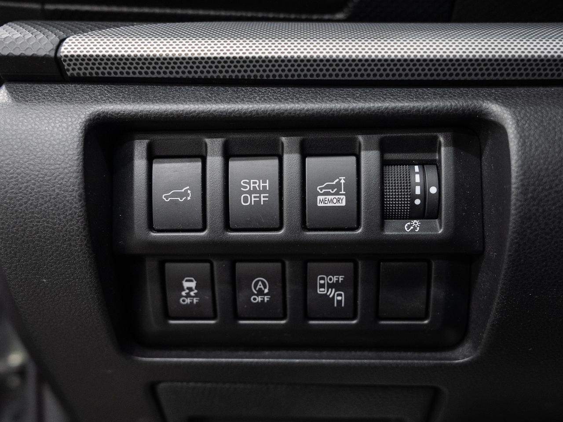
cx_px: 288
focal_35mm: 37
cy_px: 232
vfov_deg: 38.7
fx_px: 600
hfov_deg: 50.3
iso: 800
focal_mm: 26.6
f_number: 3.5
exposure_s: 1/30
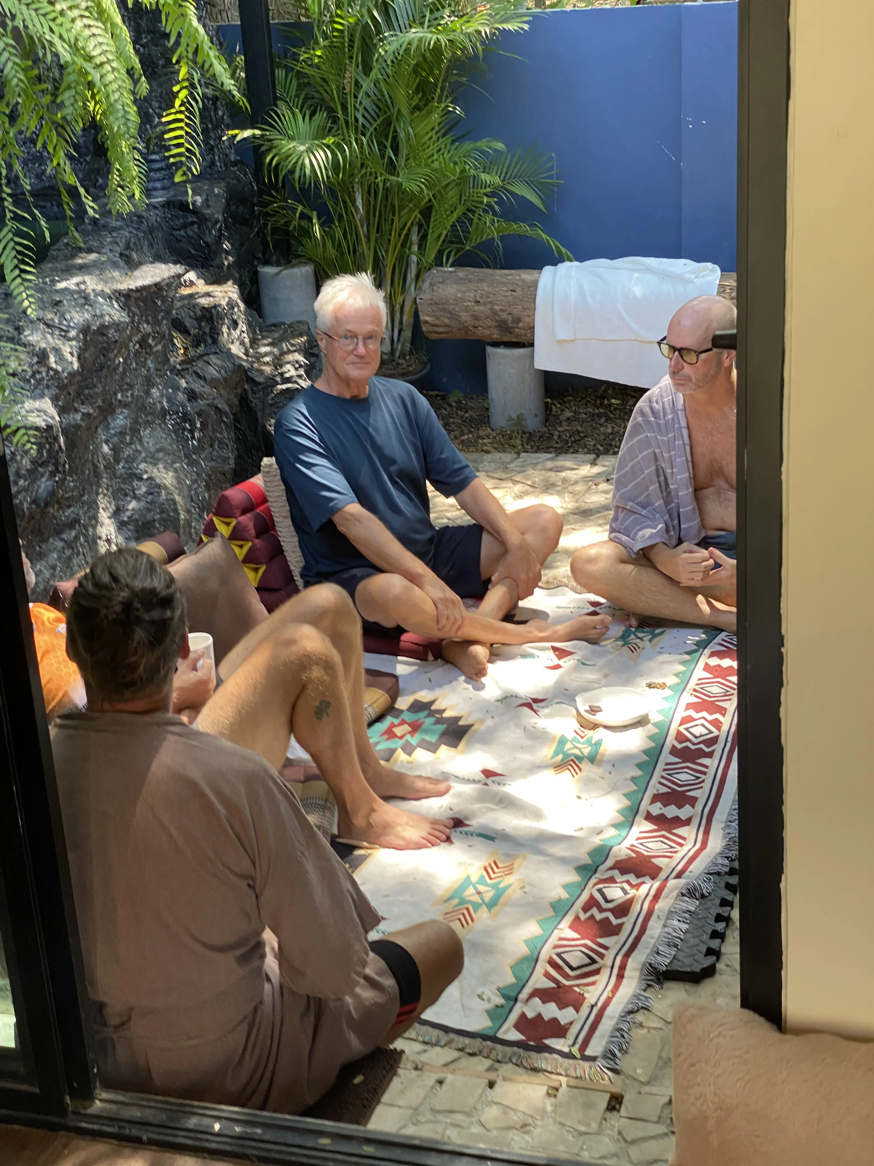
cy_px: 583
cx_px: 437
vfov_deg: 36.8
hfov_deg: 28.0
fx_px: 1751
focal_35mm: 52
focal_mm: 6
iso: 100
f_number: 2
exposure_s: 1/100
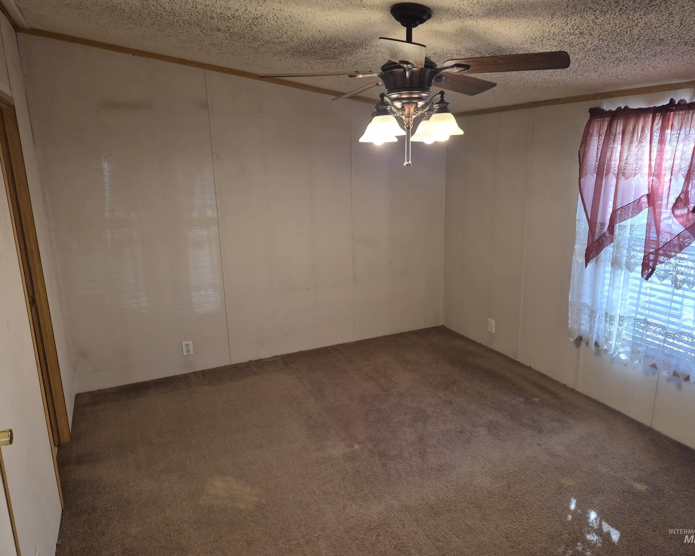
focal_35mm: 24
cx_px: 354
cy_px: 278
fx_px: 494
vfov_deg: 58.8
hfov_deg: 70.3
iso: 250
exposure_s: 1/120
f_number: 1.8
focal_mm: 5.4
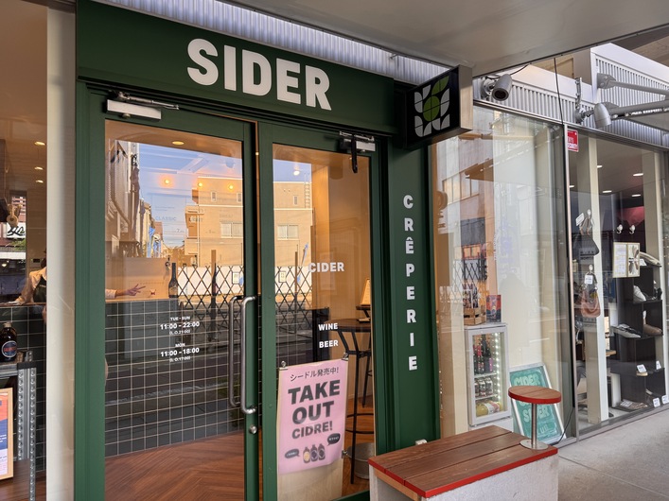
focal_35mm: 24
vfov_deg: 56.8
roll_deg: +0.9
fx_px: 464
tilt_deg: +1.7
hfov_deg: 71.6
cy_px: 250
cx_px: 334
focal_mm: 6.76
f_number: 1.78
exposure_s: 1/163
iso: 64
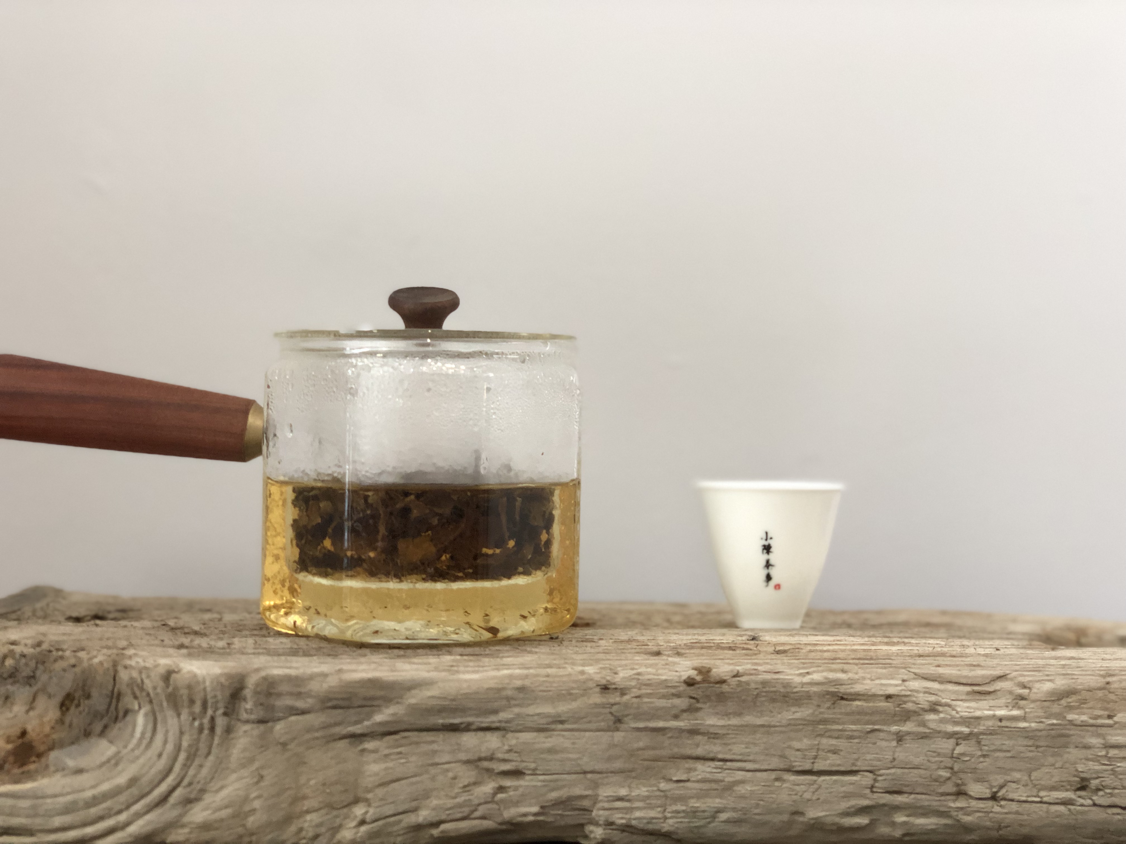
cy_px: 422
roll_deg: +0.2
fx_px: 1691
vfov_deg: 28.0
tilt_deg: -0.8
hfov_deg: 36.8
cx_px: 563
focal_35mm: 52
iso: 100
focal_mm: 6
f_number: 2.4
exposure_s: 1/60
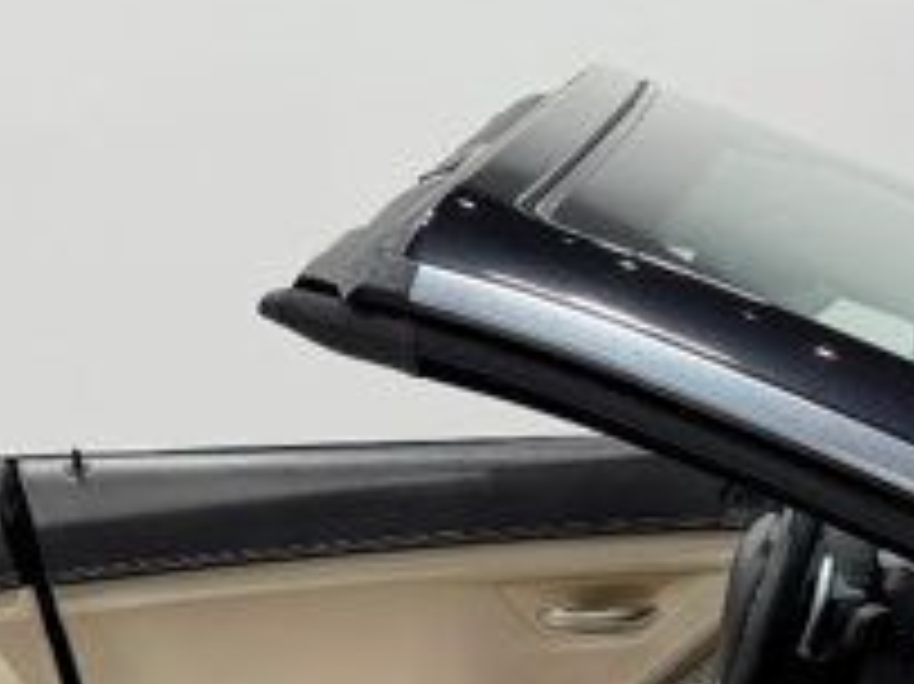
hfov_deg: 16.3
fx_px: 3193
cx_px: 464
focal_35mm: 121
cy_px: 1156
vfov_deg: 11.5
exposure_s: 1/135
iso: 50
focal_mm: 6.76
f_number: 1.78
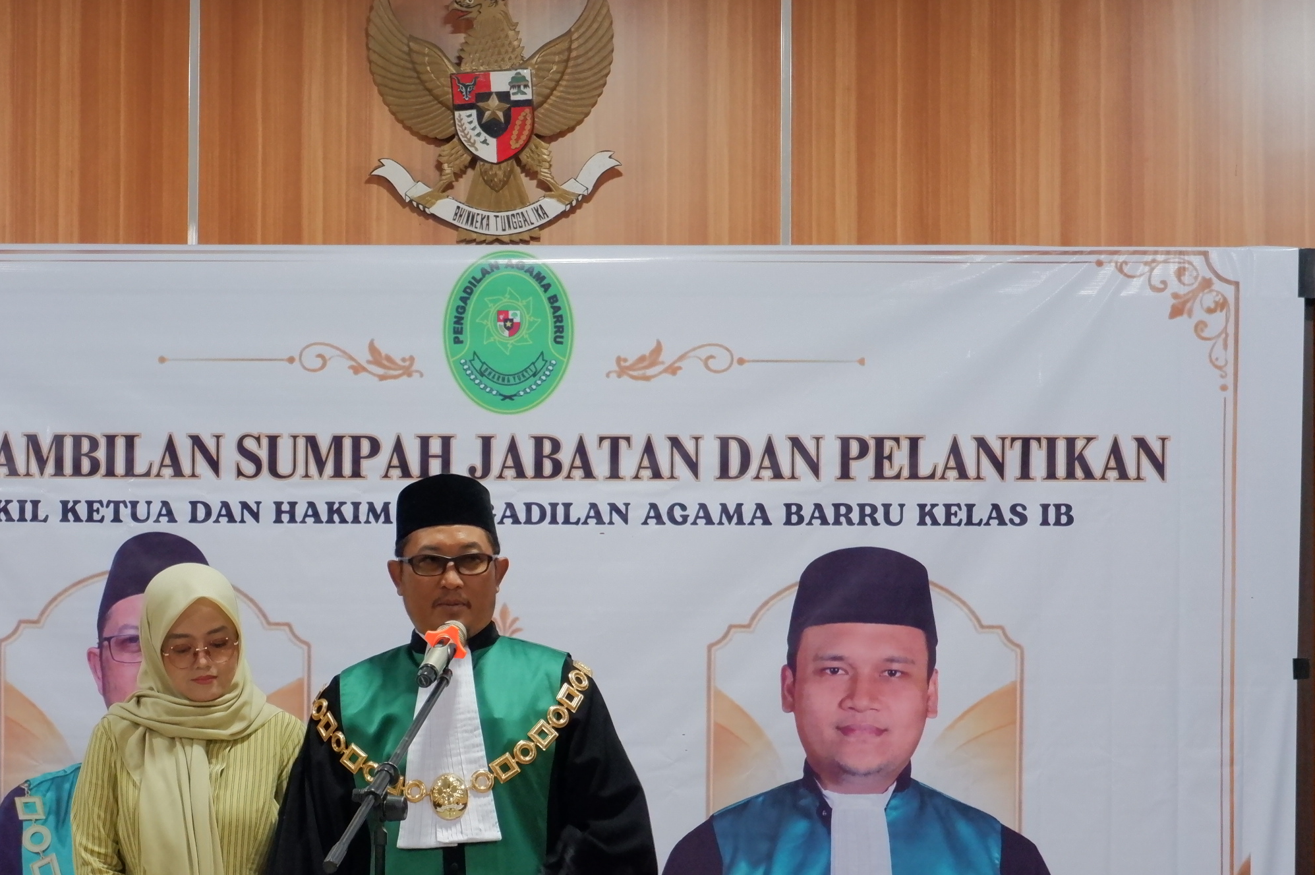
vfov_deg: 13.9
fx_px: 3577
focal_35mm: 98
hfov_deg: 20.7
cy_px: 631
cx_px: 376
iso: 3200
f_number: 5.6
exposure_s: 1/42
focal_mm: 43.2
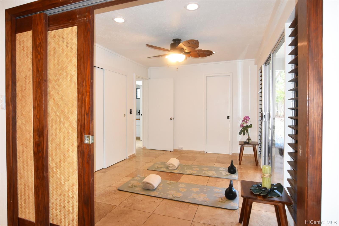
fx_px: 184
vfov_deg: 63.2
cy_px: 113
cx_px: 170
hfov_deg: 85.4
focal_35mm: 20
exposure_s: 1/80
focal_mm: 13
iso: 800
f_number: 4.5
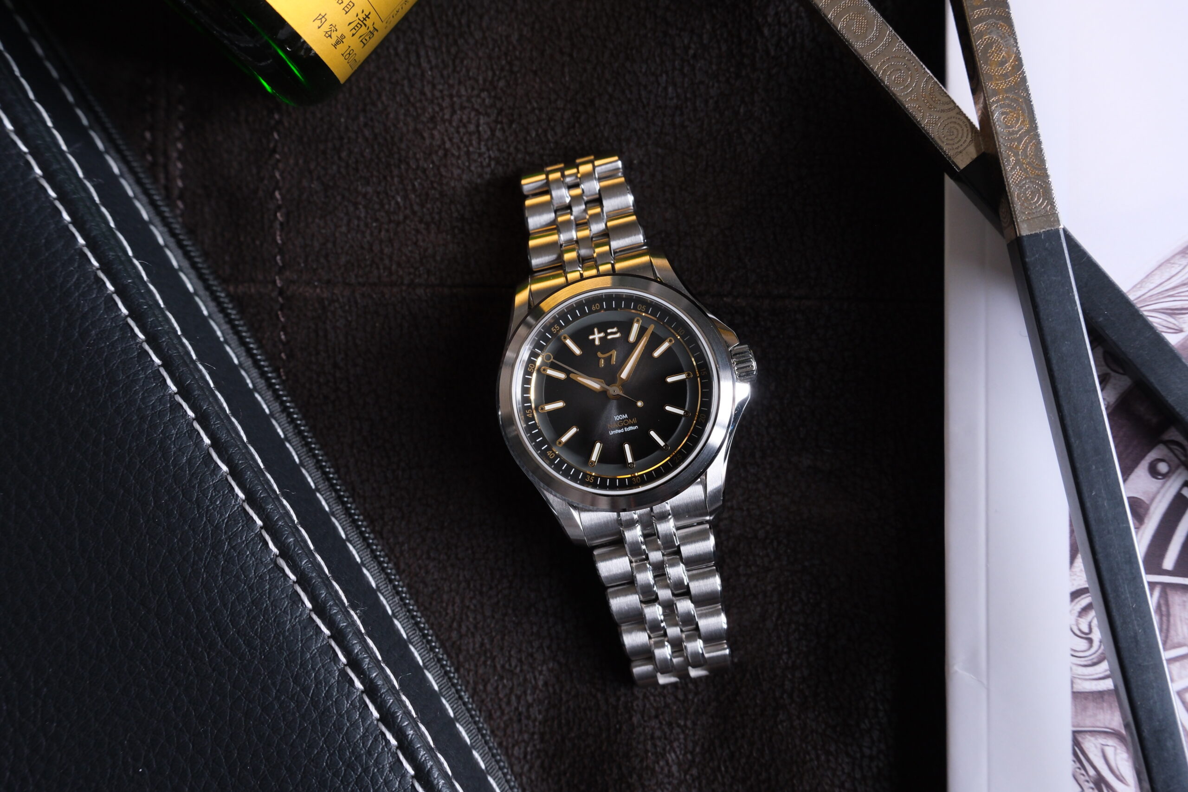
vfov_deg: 41.1
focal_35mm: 32
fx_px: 1056
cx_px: 594
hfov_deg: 58.7
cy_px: 396
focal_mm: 21.4
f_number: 5
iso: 1000
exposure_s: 1/30
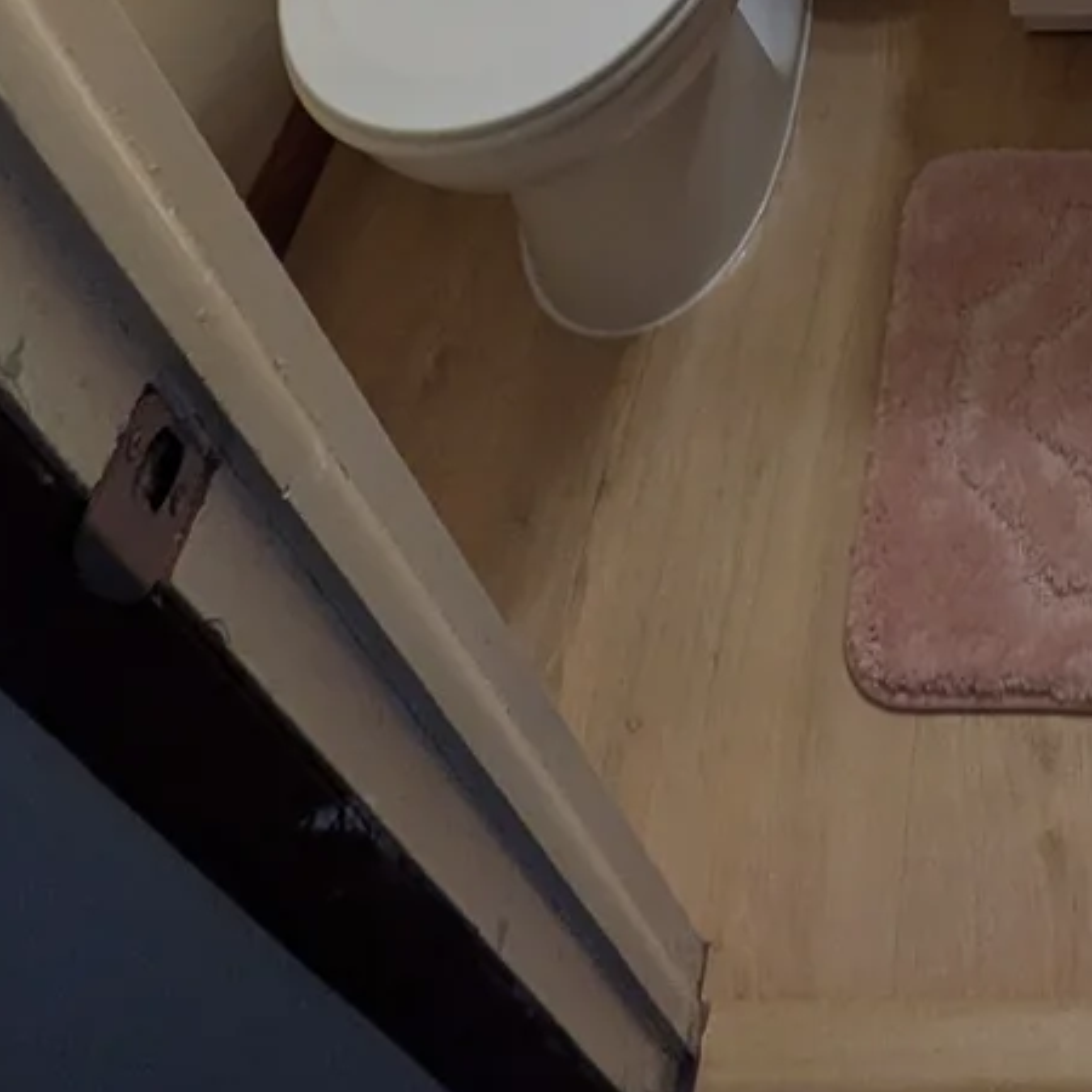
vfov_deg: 23.7
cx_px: 1153
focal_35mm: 44
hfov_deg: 34.1
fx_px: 1570
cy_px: -769
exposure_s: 1/60
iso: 64
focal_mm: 1.83
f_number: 2.2
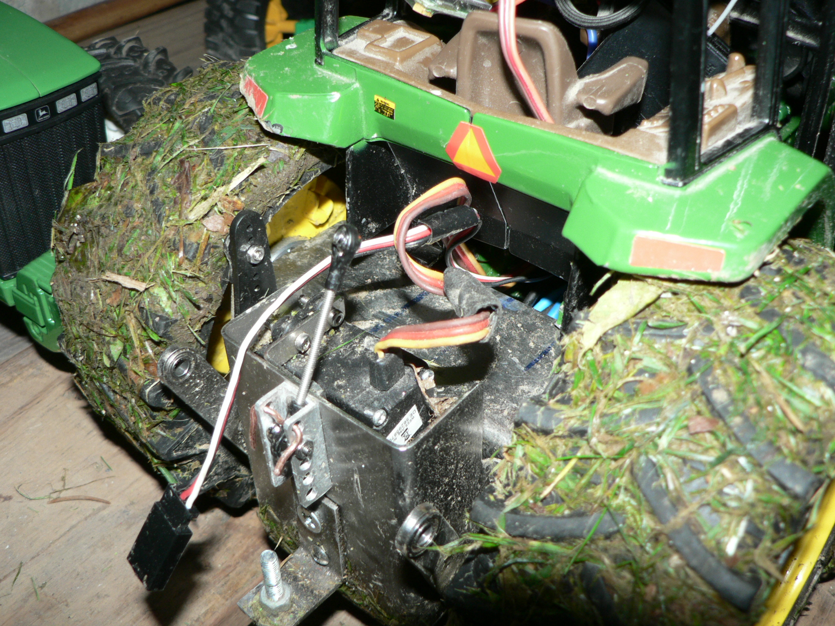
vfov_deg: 39.7
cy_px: 313
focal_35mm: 36
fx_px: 868
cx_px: 418
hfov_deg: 51.4
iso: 100
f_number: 2.8
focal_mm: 6
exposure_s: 1/125
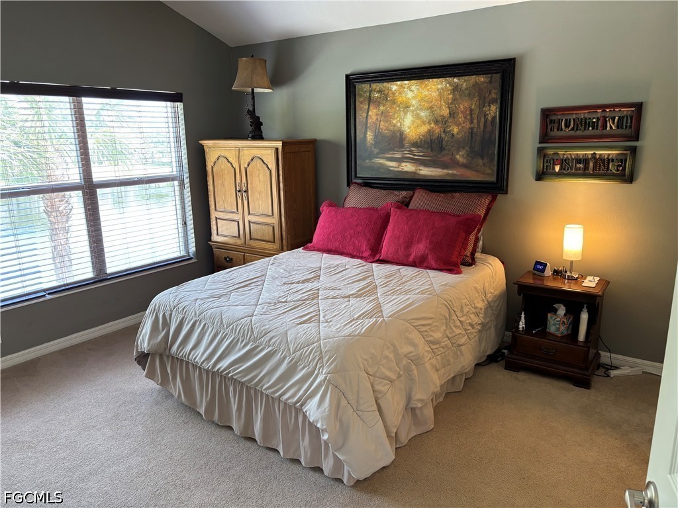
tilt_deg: -14.1
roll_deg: +0.6
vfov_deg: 53.1
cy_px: 254
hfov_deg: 67.3
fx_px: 509
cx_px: 339
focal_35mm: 26
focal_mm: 5.96
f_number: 1.6
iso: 125
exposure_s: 1/60
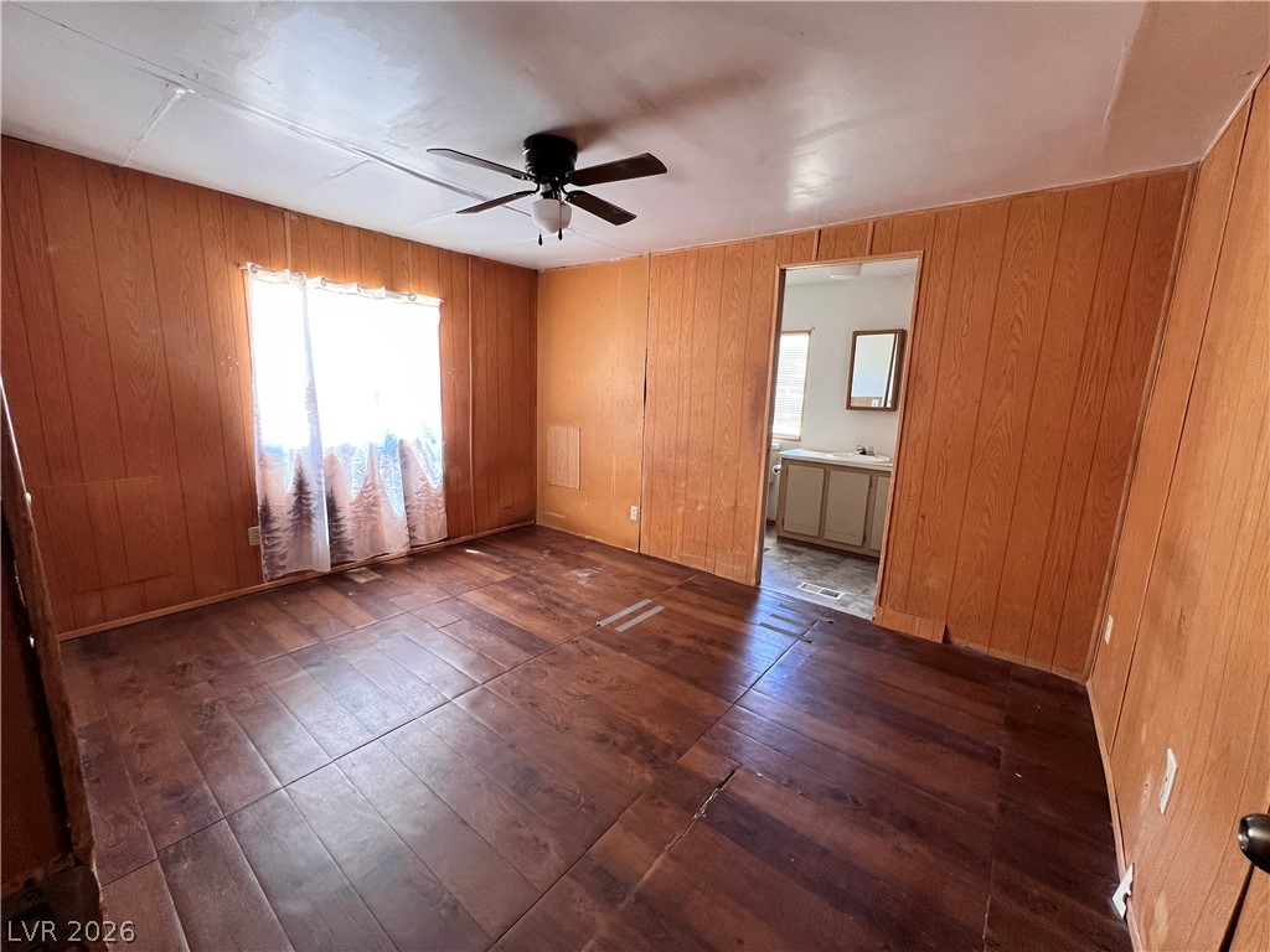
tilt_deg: -10.9
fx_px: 477
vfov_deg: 89.9
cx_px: 635
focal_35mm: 13
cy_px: 476
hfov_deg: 106.2
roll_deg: -2.1
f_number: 1.8
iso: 250
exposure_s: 1/78
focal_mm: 1.57
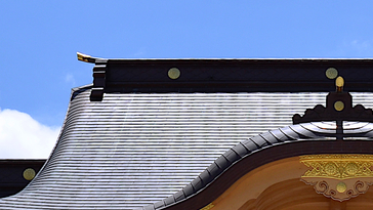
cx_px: 347
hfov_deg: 18.3
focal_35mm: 115
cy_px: 172
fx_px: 1138
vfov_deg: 10.5
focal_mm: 20
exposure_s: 1/320
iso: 100
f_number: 9
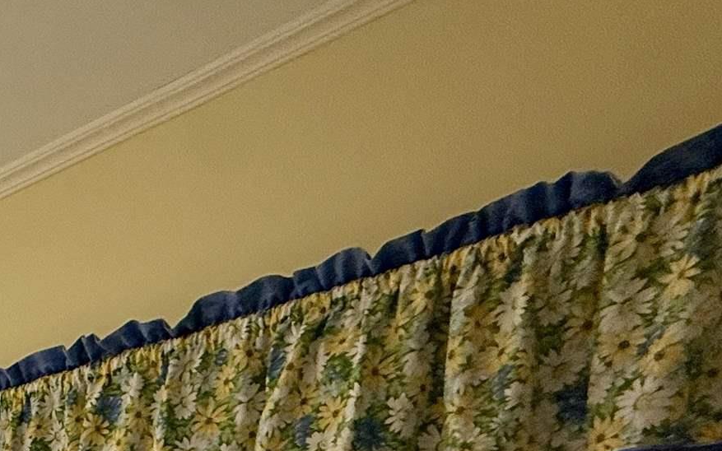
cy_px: 918
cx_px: -450
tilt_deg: -10.3
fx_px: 1023
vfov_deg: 17.4
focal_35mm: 52
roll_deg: +1.3
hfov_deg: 25.1
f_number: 2.2
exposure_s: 1/120
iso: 80
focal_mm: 2.22
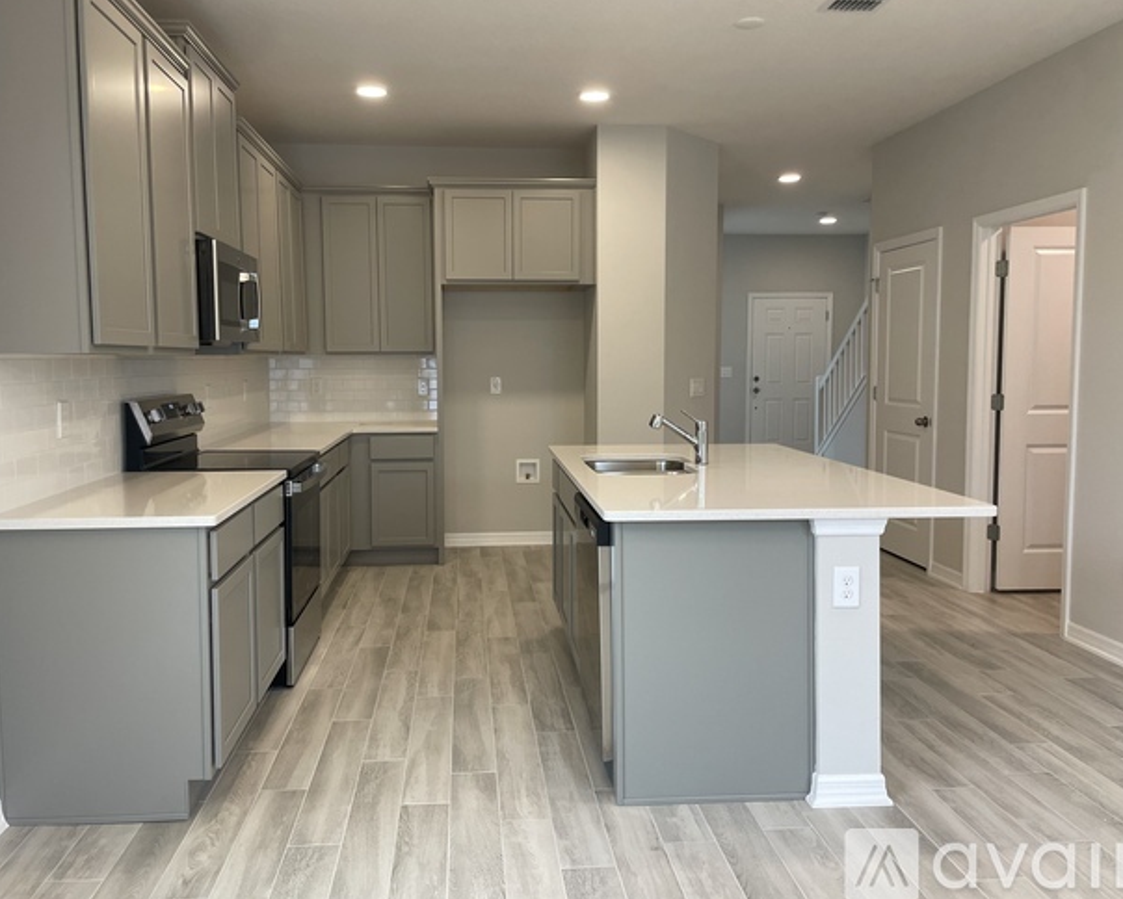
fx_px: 931
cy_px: 438
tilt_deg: -3.8
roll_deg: +0.4
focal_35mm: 28
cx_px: 525
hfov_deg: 62.1
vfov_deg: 51.6
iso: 100
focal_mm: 4.2
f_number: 1.6
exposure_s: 1/120
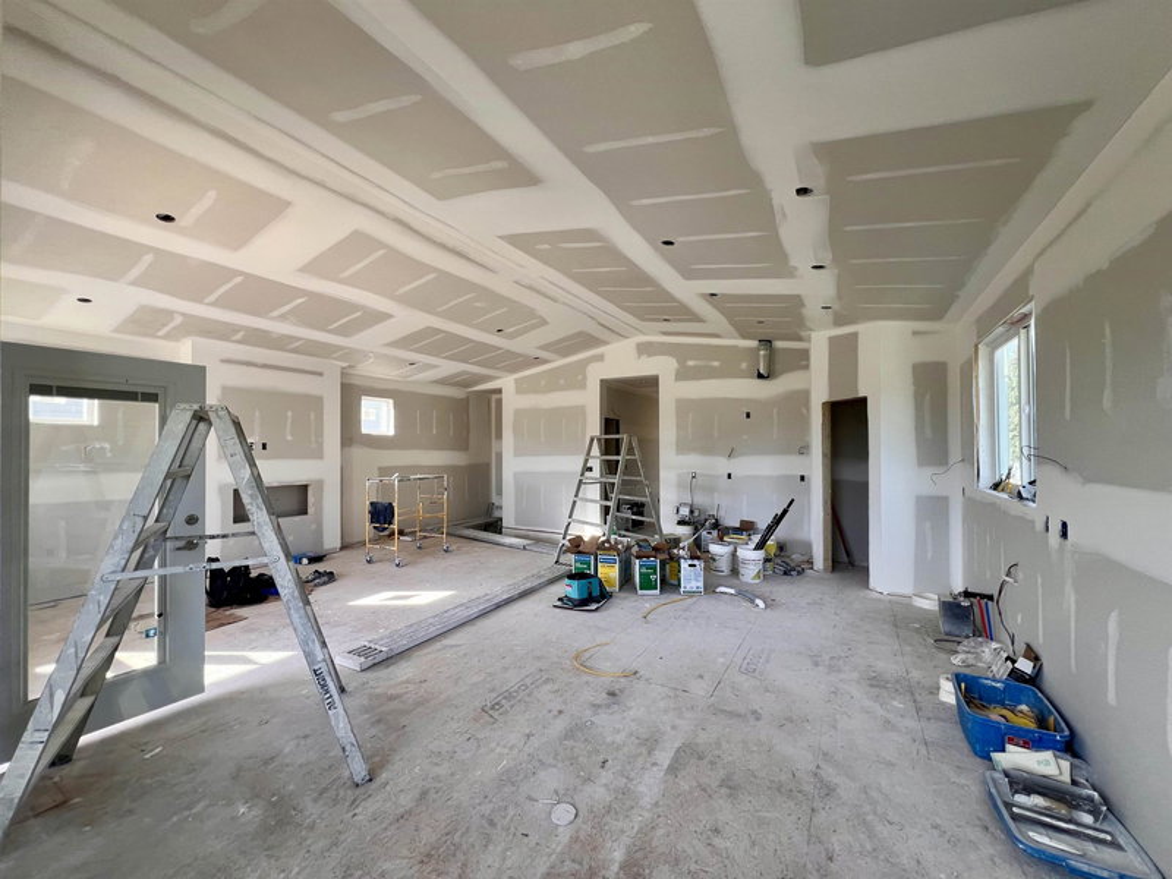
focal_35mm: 13
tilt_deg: +2.3
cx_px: 586
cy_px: 440
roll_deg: +0.0
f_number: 1.8
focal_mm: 1.57
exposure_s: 1/99
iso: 50
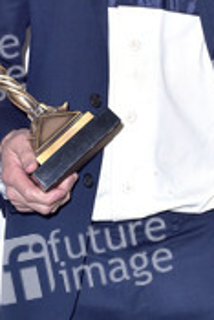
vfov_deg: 15.6
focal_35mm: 128
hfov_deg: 10.7
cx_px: 133
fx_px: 1139
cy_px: -13
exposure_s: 1/320
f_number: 6.3
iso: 500
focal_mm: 56
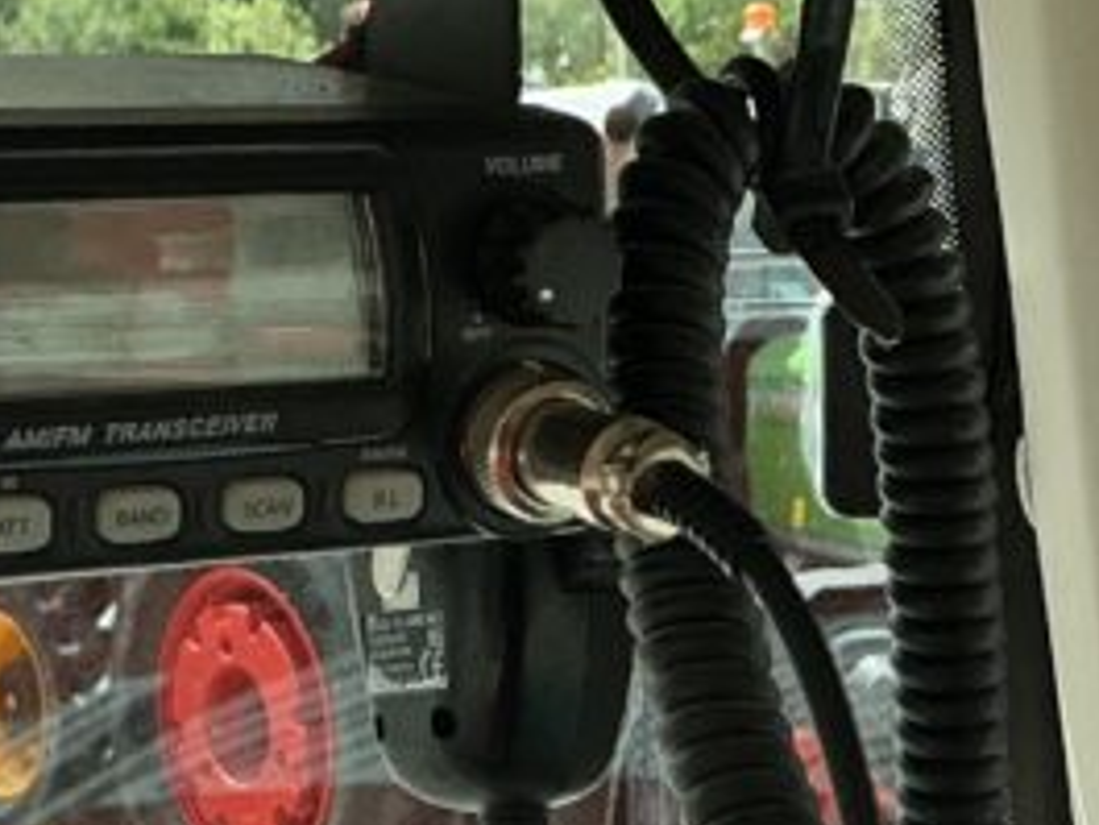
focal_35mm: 108
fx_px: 3430
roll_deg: +0.4
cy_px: 589
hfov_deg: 18.2
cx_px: 610
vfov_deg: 13.7
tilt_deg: -6.5
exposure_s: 1/997
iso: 25
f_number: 1.8
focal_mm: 3
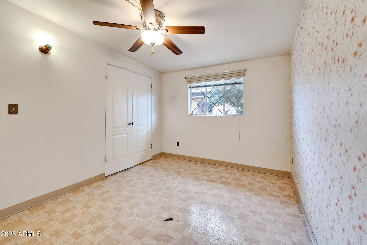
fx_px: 143
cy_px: 122
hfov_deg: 104.3
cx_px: 184
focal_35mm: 14
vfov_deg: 81.2
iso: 800
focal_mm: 14
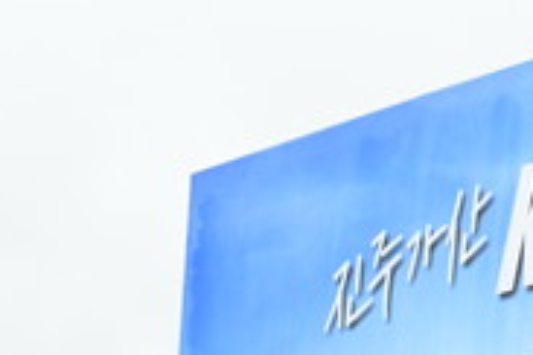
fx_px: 3982
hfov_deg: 7.5
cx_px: 763
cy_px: 531
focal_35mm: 269
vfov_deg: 5.1
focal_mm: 85
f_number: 11
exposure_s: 1/250
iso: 500
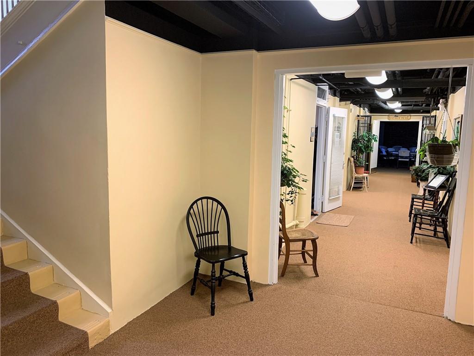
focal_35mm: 26
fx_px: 356
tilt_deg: -7.8
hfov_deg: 67.3
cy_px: 178
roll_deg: -1.7
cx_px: 237
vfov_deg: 53.1
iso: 160
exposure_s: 1/60
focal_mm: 4.25
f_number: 1.8
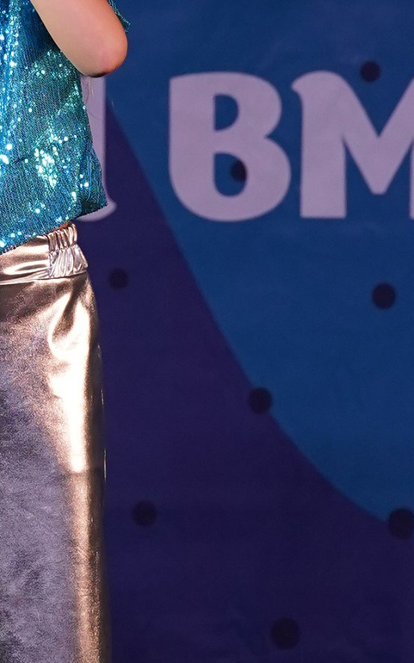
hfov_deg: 1.7
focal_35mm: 762
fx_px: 13761
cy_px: 121
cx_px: 56
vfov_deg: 2.8
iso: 1600
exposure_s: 1/400
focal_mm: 150
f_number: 4
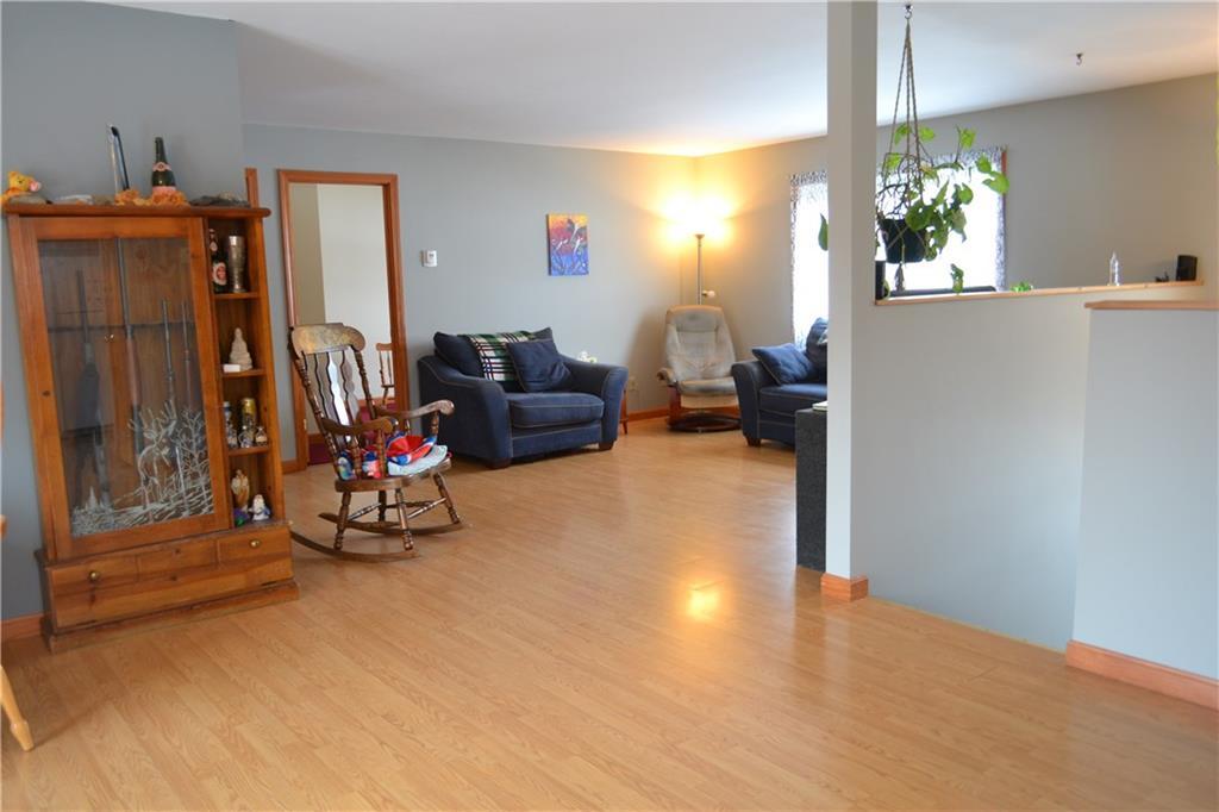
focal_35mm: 27
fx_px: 914
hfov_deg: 67.4
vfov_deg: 47.9
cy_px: 406
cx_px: 610
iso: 450
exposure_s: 1/15
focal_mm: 18
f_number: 3.5
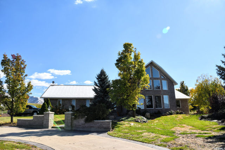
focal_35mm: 24
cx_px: 112
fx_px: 150
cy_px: 75
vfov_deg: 53.2
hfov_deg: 73.7
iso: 100
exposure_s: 1/200
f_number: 13
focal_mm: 24
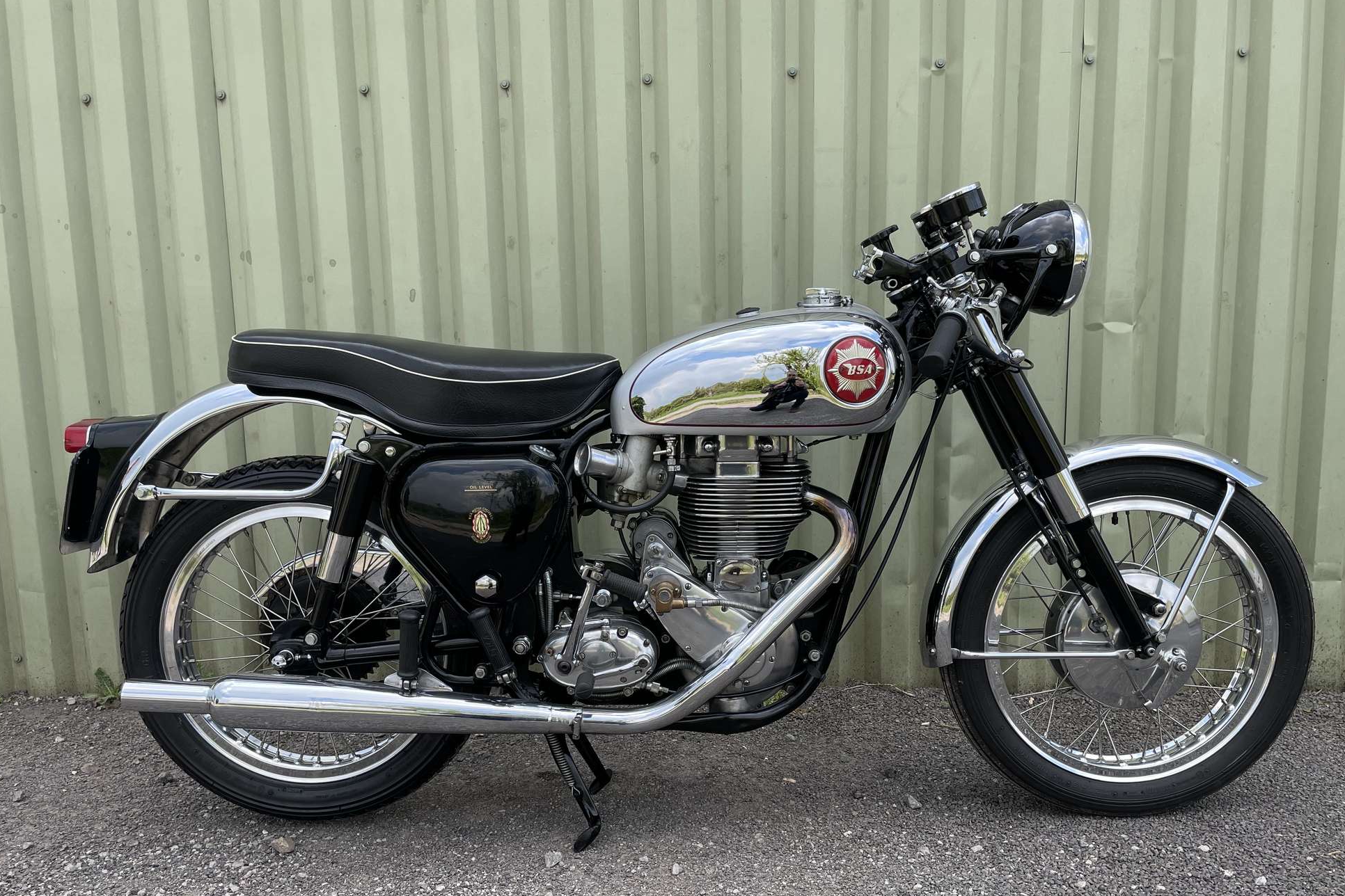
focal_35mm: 28
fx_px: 1046
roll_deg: +1.7
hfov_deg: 65.5
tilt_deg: -7.8
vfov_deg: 46.2
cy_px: 518
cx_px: 689
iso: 32
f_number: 1.6
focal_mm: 4.2
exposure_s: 1/882
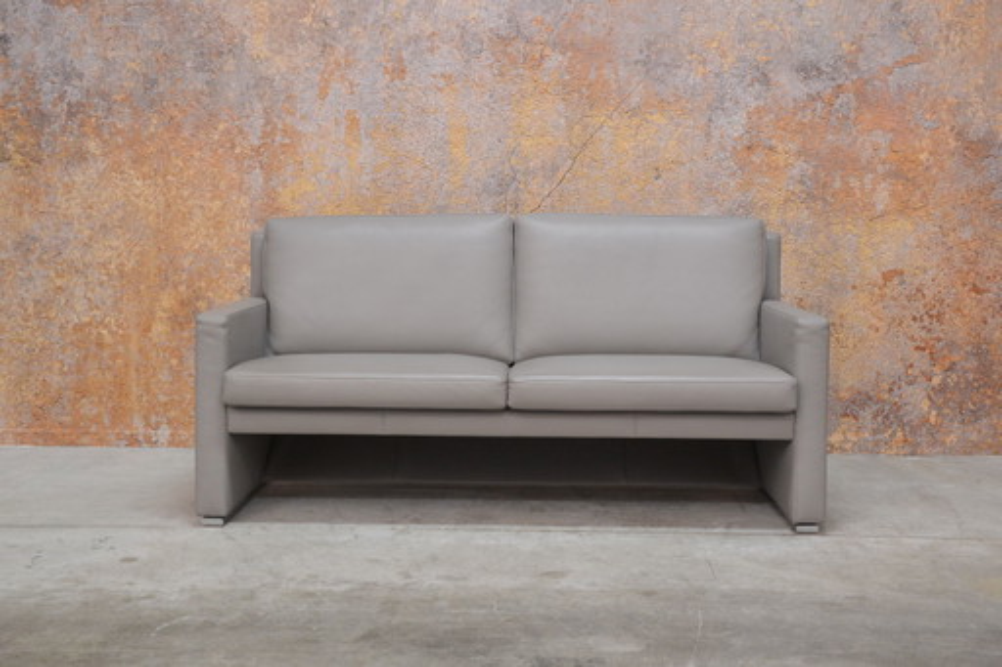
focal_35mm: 41
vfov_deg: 32.6
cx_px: 501
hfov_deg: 47.4
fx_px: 1141
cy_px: 334
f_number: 6.3
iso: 400
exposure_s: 1/5
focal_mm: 15.3
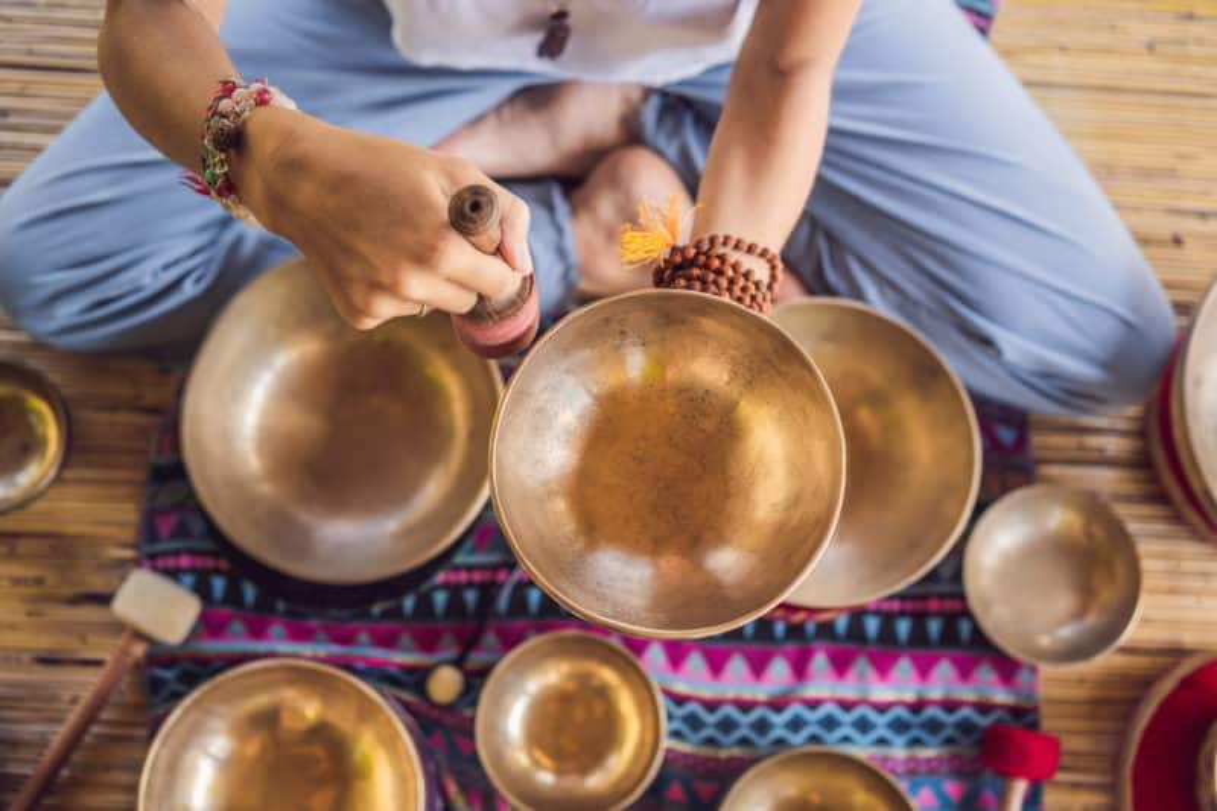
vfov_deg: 24.6
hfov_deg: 36.3
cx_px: 608
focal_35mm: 55
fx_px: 1859
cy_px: 406
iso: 100
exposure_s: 1/200
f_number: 2.8
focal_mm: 55
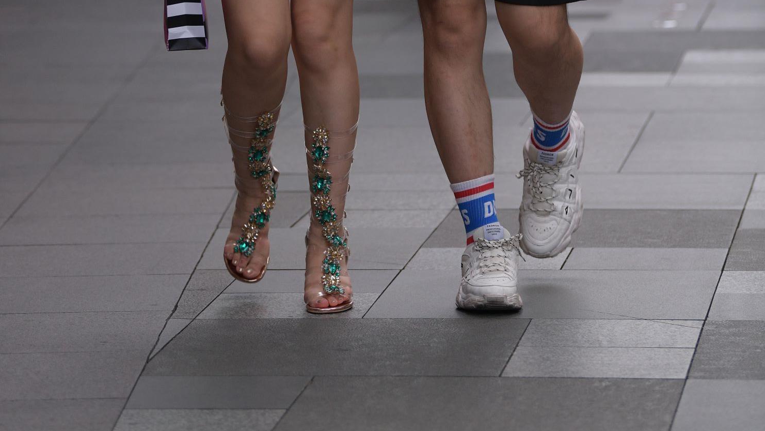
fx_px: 4544
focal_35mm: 224
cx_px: 314
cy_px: -182
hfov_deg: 9.6
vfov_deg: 5.4
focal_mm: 120
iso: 800
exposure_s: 1/400
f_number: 3.2
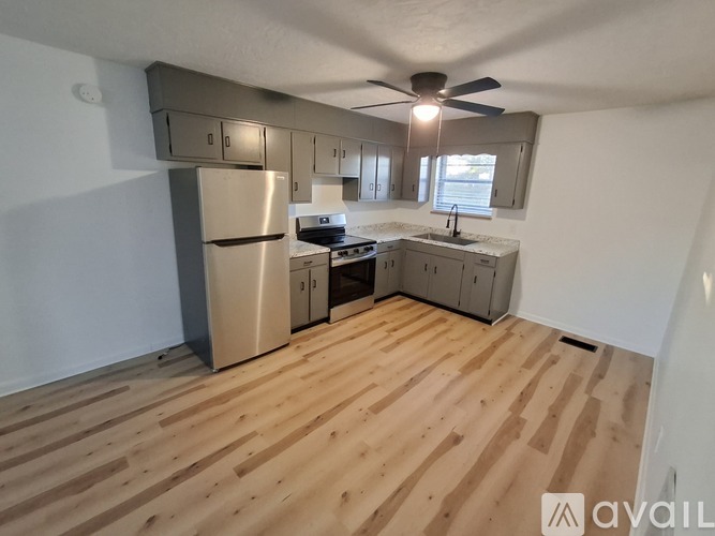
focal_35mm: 16
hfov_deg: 94.5
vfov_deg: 78.1
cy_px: 268
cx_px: 358
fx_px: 330
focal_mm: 1.64
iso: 320
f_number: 2.2
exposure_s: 1/24
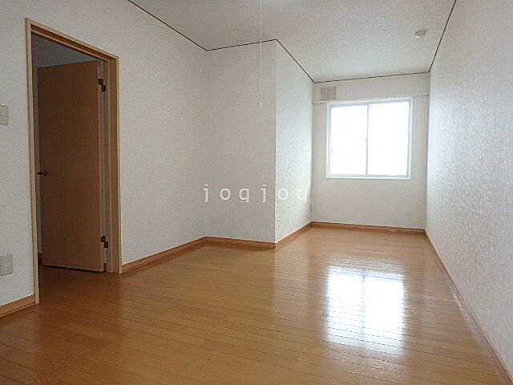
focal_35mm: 21
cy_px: 192
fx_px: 311
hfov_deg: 79.0
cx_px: 256
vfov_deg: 63.4
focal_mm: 3.7
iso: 200
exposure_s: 1/50
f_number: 3.5
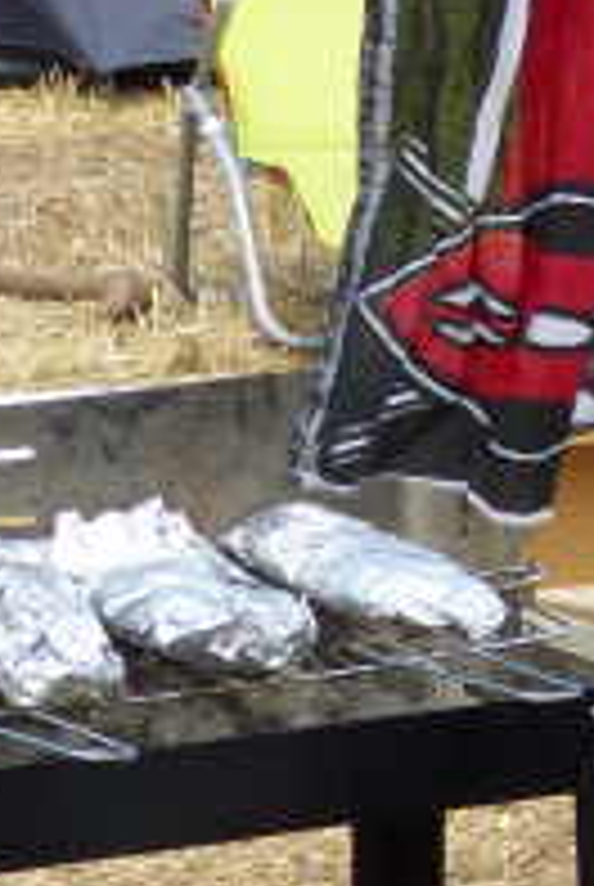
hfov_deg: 4.9
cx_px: 1602
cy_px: 1268
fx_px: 6757
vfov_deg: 7.4
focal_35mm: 274
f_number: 4
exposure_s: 1/500
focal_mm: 9.4
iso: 100
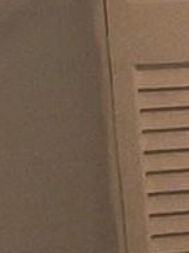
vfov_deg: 11.6
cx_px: 920
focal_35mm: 169
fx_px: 1233
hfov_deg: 6.1
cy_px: -16
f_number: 2.2
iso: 50
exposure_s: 1/60
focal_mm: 1.46
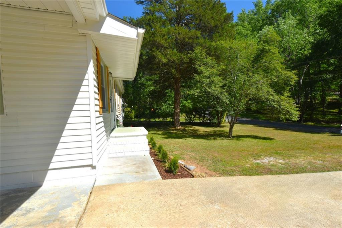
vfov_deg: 77.3
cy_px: 114
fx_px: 142
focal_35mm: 15
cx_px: 171
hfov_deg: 100.4
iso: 200
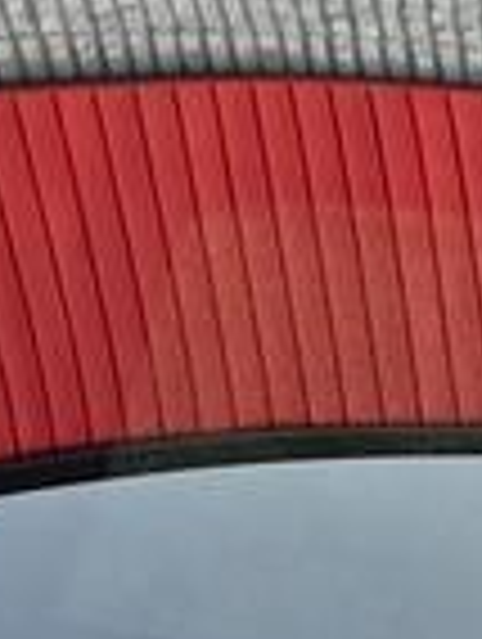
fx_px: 3832
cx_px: 1518
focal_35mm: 207
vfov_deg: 8.4
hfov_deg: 6.5
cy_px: 1760
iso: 80
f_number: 1.7
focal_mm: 6.3
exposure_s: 1/2874
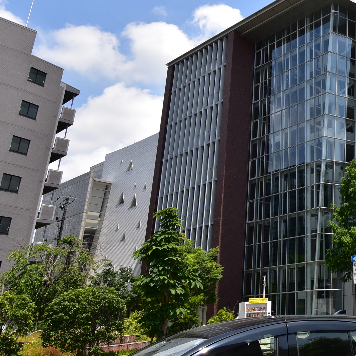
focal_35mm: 38
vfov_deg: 43.3
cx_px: 360
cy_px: 122
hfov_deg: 38.6
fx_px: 442
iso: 360
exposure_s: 1/500
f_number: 11
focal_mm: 14
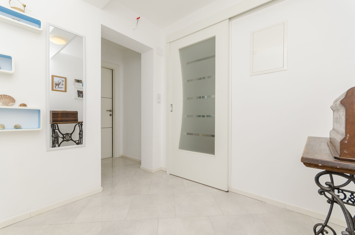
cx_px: 178
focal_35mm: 15
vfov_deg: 77.1
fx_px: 148
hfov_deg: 100.5
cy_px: 118
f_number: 9
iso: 160
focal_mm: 10
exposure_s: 1/100
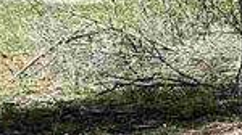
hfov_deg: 9.2
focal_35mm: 179
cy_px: 174
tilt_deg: -8.5
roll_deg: +1.1
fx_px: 1147
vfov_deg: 6.7
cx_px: 758
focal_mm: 6.86
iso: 80
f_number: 1.78
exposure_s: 1/2203
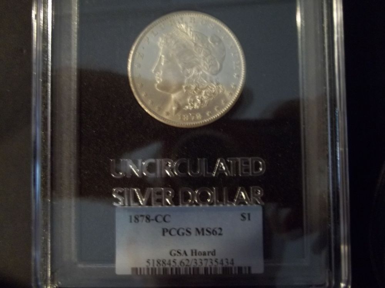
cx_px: 192
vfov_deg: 39.7
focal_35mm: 36
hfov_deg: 51.4
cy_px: 144
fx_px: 400
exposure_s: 1/8
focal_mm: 6.5
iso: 320
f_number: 3.1
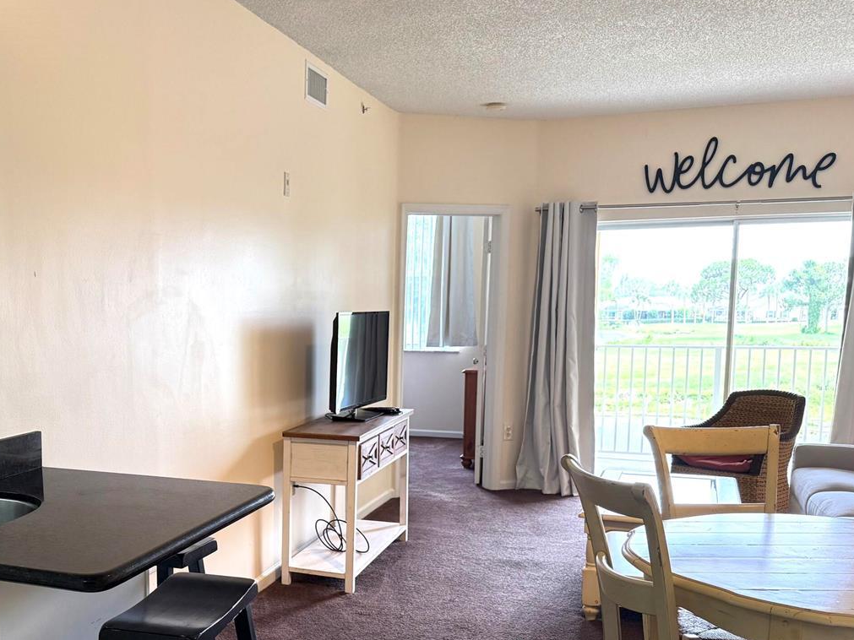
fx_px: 937
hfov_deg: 47.4
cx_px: 230
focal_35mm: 38
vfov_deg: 37.3
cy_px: 426
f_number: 1.78
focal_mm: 6.76
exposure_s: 1/226
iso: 200
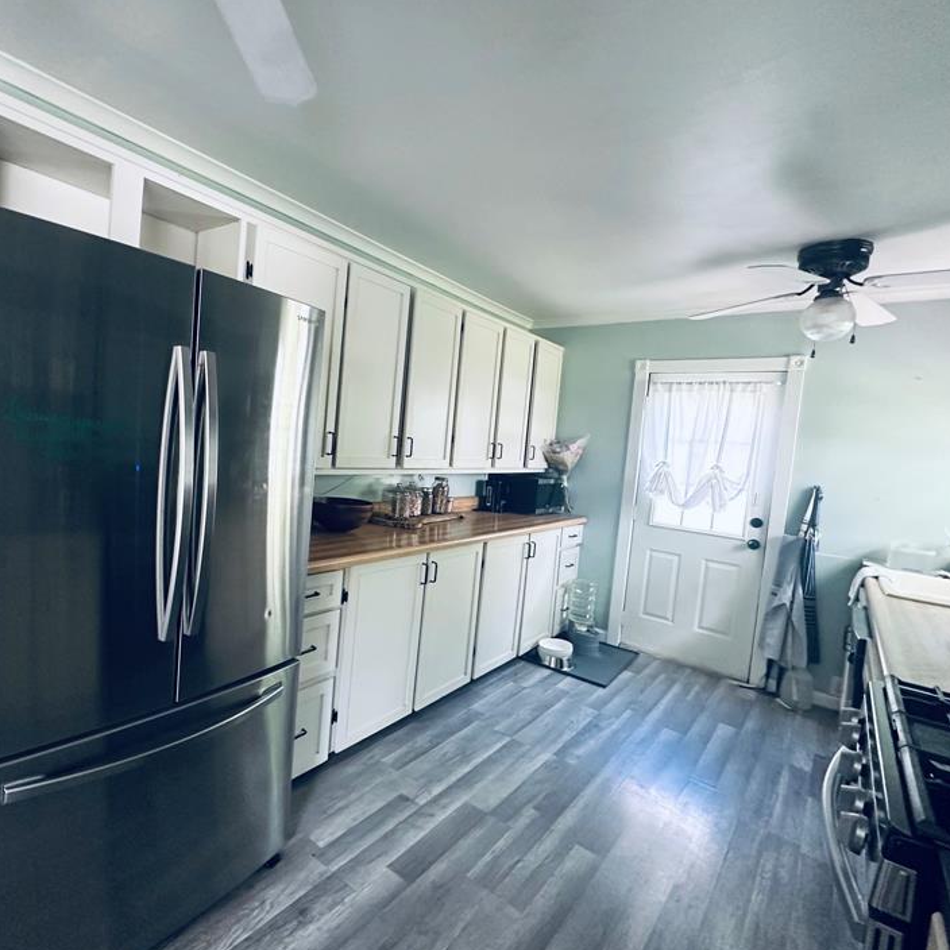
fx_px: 559
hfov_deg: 79.8
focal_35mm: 18
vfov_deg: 80.7
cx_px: 383
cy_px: 471
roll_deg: -4.6
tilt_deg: -3.9
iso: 400
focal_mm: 2.22
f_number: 2.2
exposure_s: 1/60
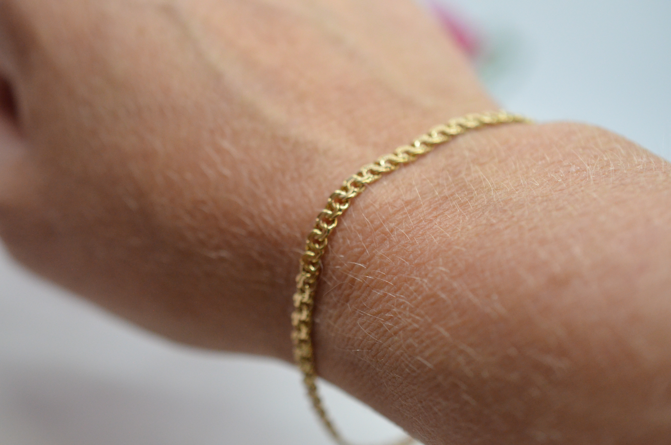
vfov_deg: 22.5
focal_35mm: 60
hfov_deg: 33.5
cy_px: 222
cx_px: 336
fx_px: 1116
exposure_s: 1/1600
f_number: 4
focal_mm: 40
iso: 2500
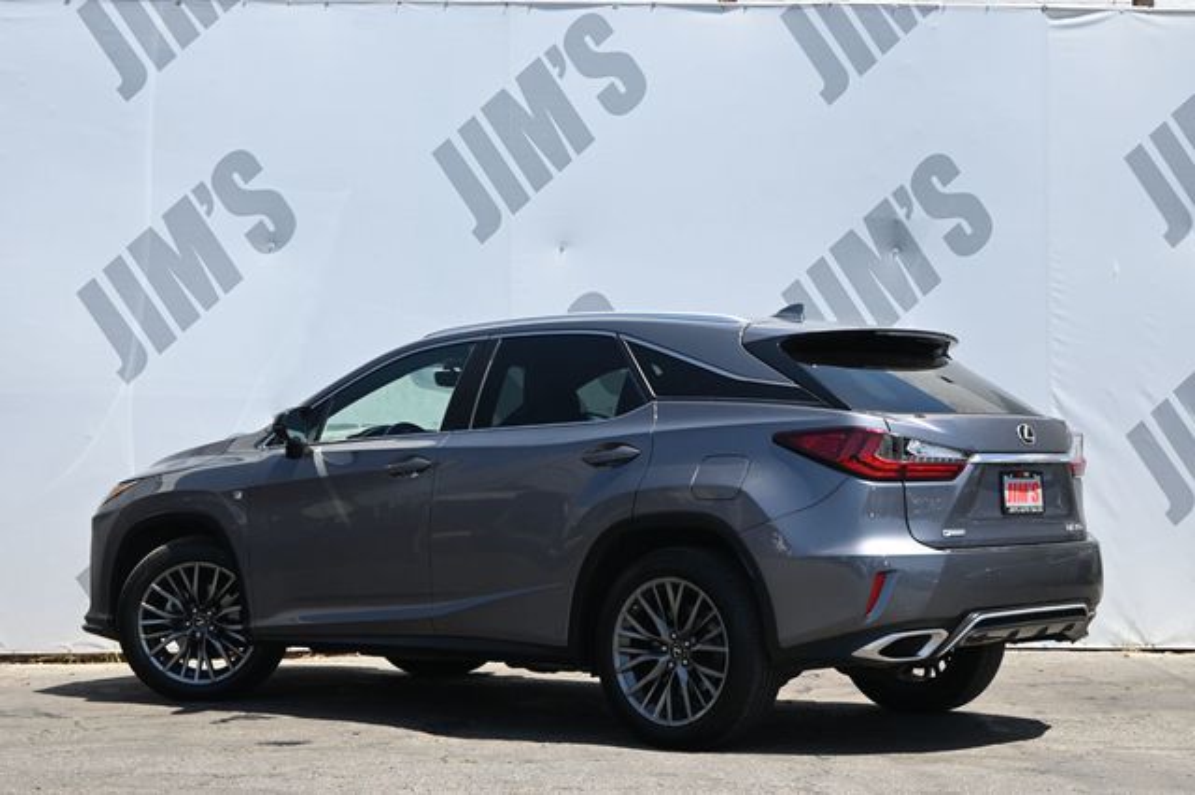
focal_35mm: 66
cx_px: 598
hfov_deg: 30.5
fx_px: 2190
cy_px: 398
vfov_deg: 20.6
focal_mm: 44
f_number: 6
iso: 200
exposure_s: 1/250
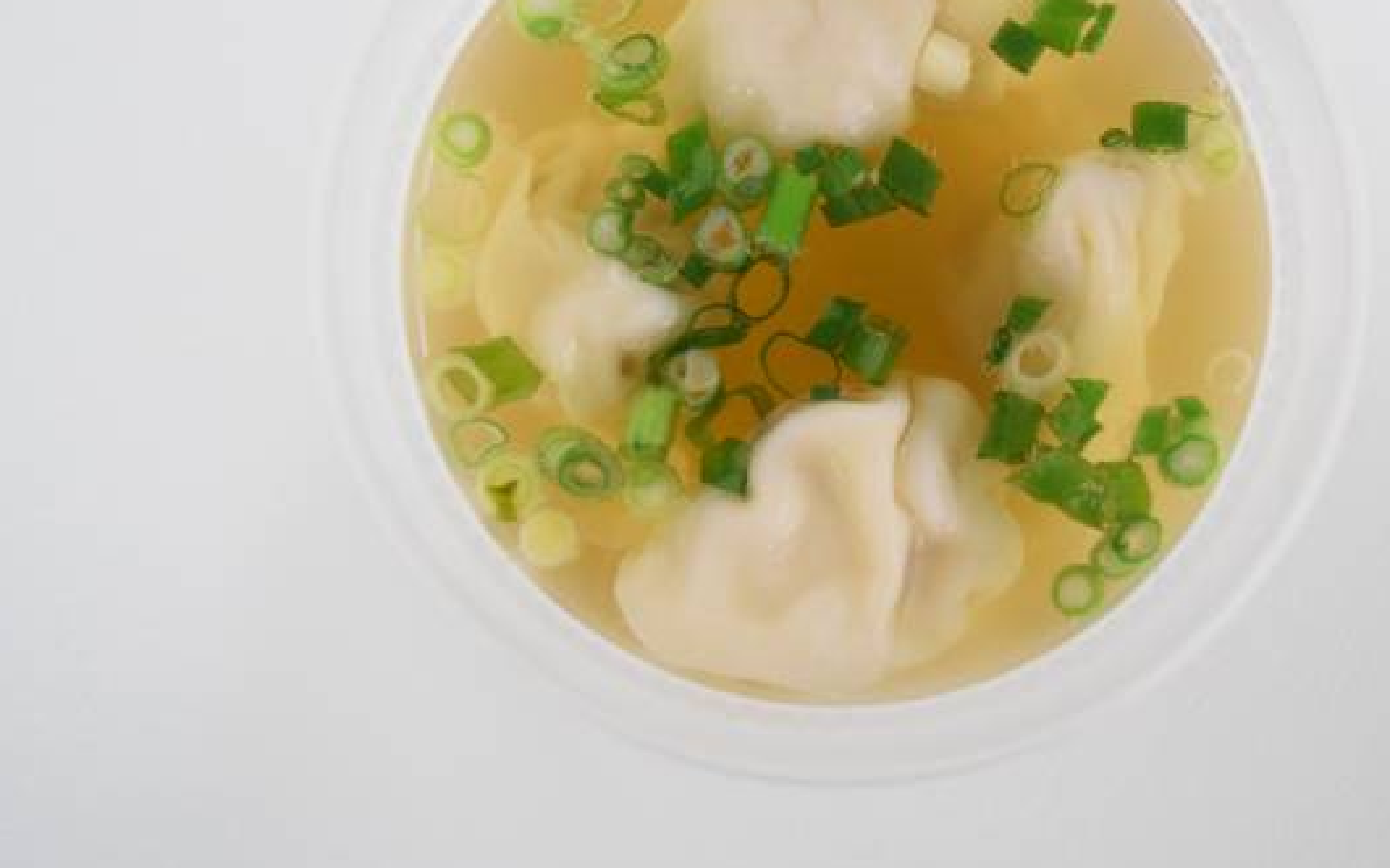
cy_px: 304
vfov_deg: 26.9
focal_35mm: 48
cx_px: 837
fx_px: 1804
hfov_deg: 41.9
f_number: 4
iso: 3200
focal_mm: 25
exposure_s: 1/100
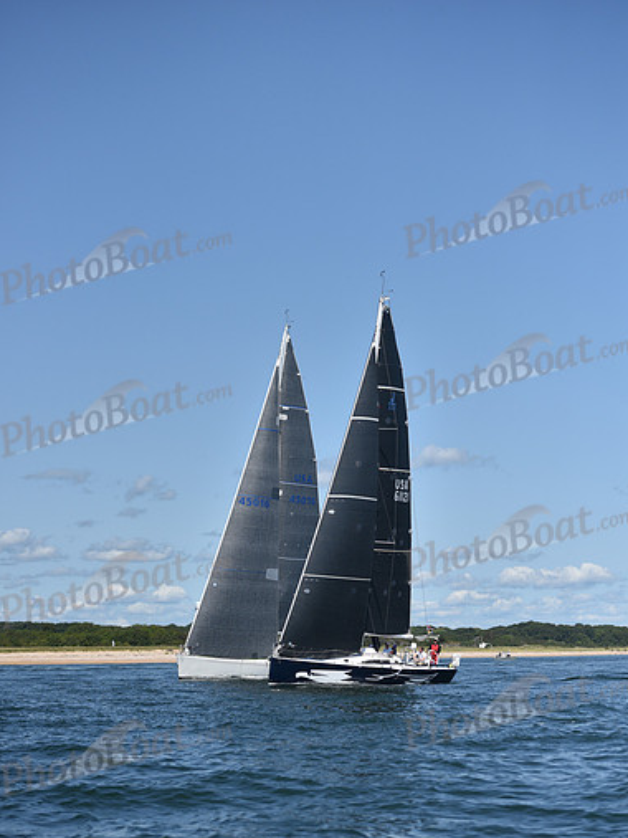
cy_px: 478
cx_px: 318
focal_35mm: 77
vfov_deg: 25.3
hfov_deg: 19.1
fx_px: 1863
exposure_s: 1/6400
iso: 250
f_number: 3.5
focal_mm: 70
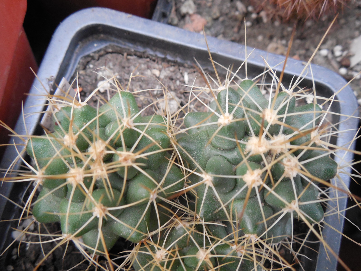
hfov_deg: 58.4
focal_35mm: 31
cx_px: 180
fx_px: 323
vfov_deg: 45.4
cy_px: 136
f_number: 3.6
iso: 400
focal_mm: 5.6
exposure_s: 1/13
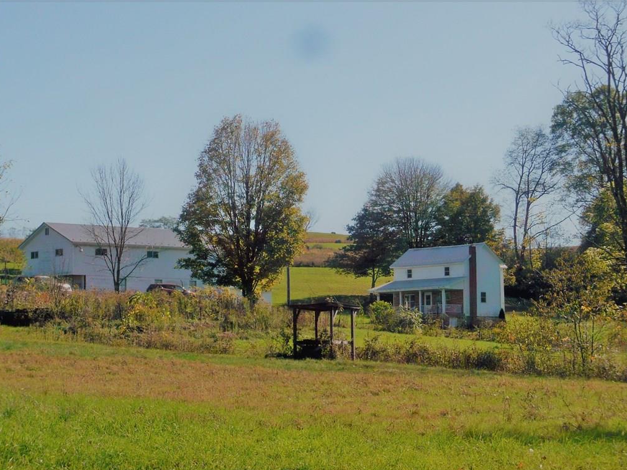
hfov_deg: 23.8
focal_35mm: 82
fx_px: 1486
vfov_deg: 18.0
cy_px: 237
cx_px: 313
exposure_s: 1/125
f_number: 13
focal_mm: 10.3
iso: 100
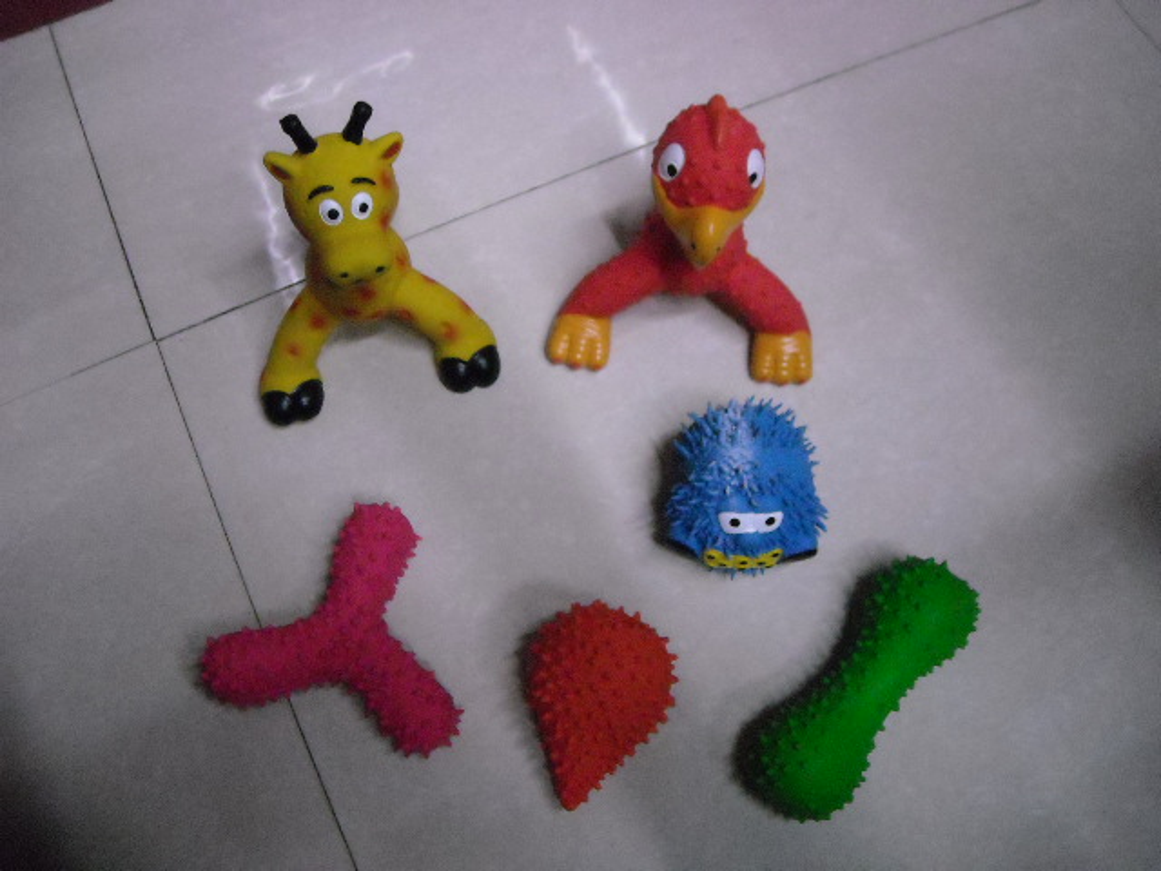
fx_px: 1174
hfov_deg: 52.6
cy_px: 436
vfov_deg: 40.7
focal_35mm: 35
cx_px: 580
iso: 800
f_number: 2.8
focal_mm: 5.7
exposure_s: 1/64
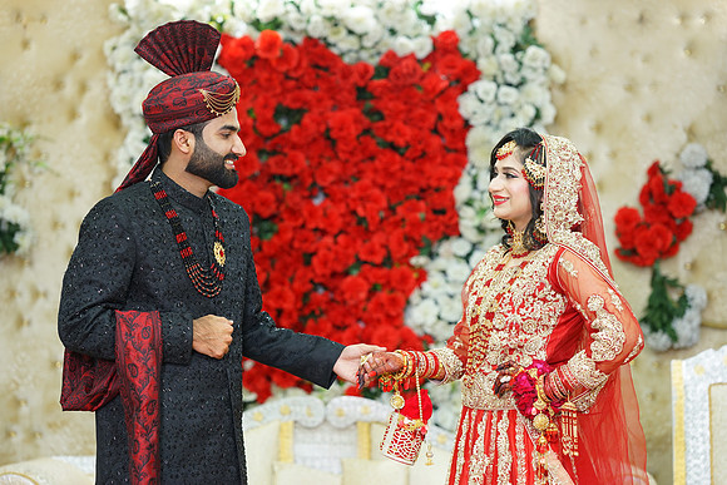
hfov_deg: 23.9
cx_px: 364
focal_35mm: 85
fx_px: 1717
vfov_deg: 16.1
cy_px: 242
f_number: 2.5
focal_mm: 85
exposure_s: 1/160
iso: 640
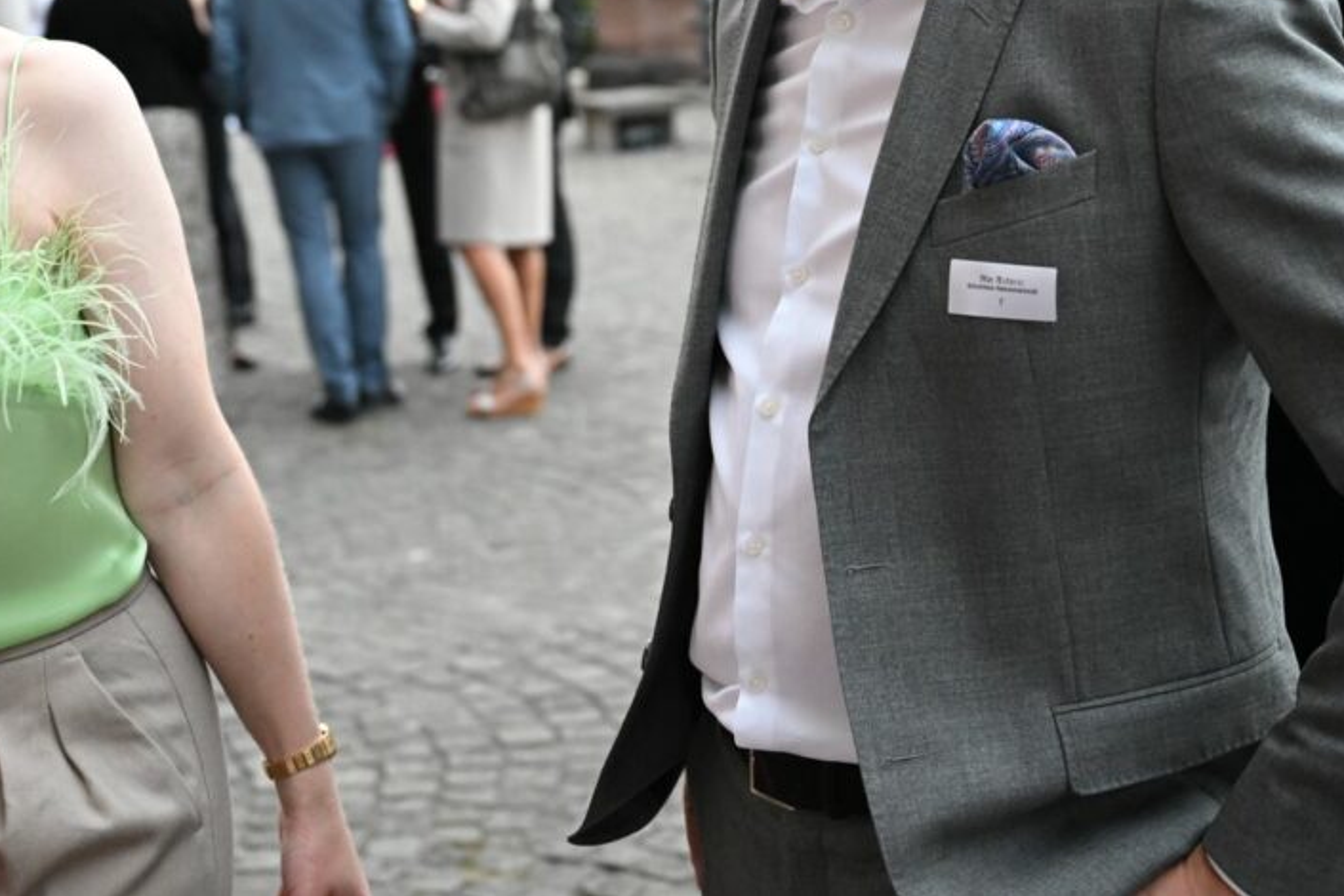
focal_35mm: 67
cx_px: 654
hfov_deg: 30.1
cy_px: 40
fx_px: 2501
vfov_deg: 19.8
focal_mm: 35
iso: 2000
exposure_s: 1/320
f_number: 3.2
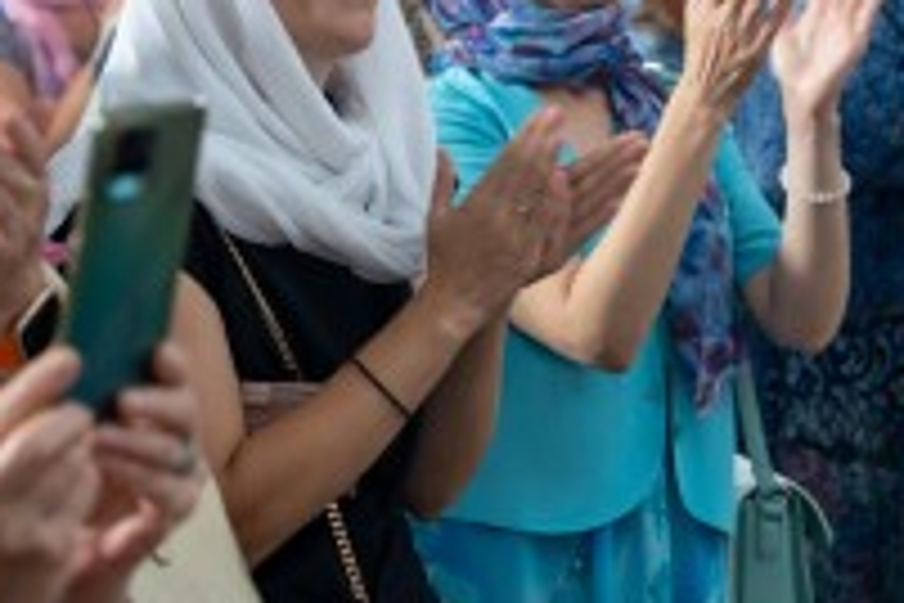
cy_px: 94
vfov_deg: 9.8
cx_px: 405
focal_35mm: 139
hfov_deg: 14.8
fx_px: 3490
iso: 1000
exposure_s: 1/80
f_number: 4
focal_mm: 70
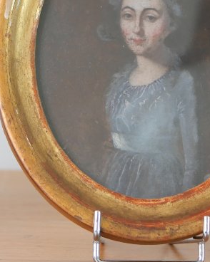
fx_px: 1485
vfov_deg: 10.1
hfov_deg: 8.0
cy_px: 58
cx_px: -40
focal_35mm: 191
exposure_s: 1/60
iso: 640
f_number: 2.8
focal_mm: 30
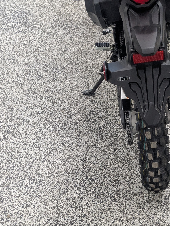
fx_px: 341
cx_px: 96
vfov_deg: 36.6
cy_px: 142
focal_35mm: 52
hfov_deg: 28.0
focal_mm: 4.38
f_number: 1.73
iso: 289
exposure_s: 1/120
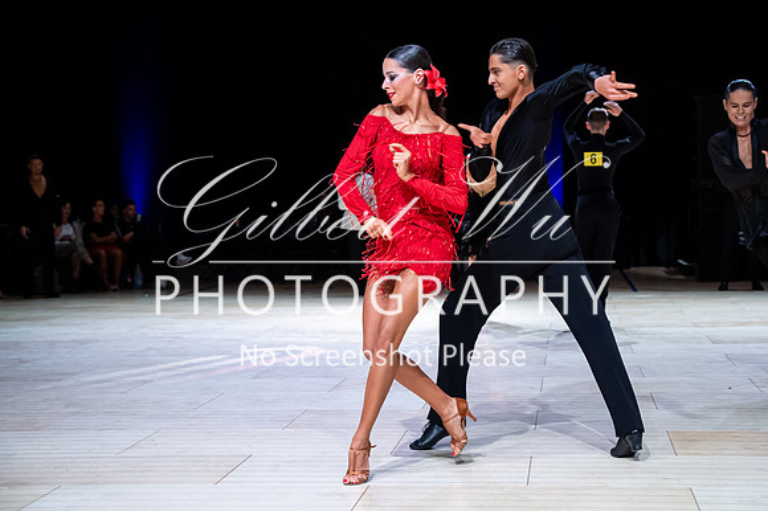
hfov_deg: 33.3
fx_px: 1280
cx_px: 443
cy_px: 216
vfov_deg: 22.6
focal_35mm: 60
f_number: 3.2
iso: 3200
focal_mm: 52
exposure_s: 1/400
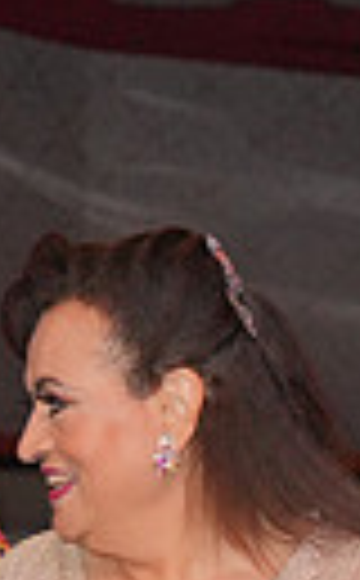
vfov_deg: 6.8
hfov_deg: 4.3
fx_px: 4783
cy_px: 1070
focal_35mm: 303
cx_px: 115
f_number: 4
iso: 4000
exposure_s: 1/200
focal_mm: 66
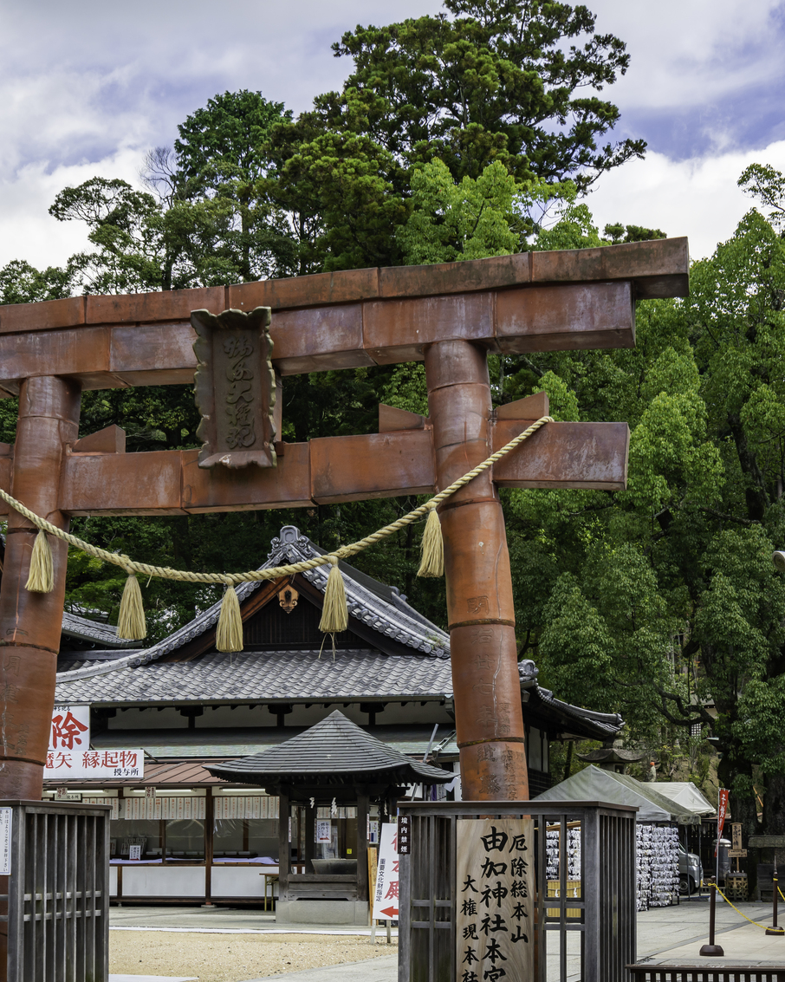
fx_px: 1685
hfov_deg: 25.9
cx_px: 210
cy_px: 499
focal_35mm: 58
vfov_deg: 32.5
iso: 160
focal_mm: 35
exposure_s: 1/250
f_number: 8
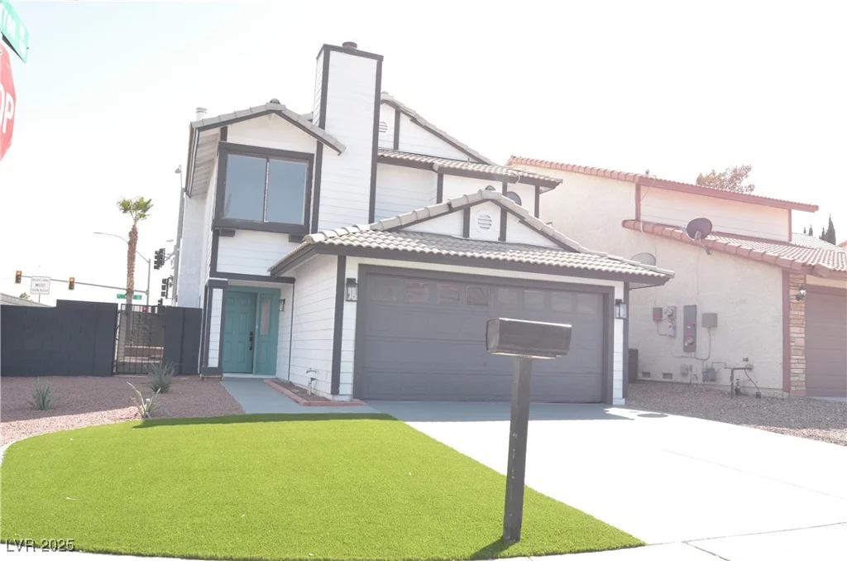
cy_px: 280
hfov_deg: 67.5
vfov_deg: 47.7
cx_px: 424
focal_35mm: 27
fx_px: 634
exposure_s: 1/200
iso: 200
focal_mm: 18
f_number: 7.1
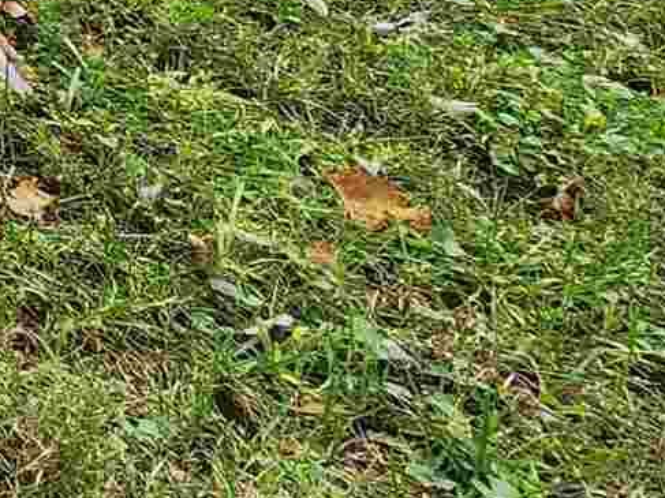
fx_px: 1575
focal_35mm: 82
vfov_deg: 14.4
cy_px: -544
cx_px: -1054
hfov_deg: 13.7
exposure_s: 1/120
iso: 80
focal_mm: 2.2
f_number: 2.2
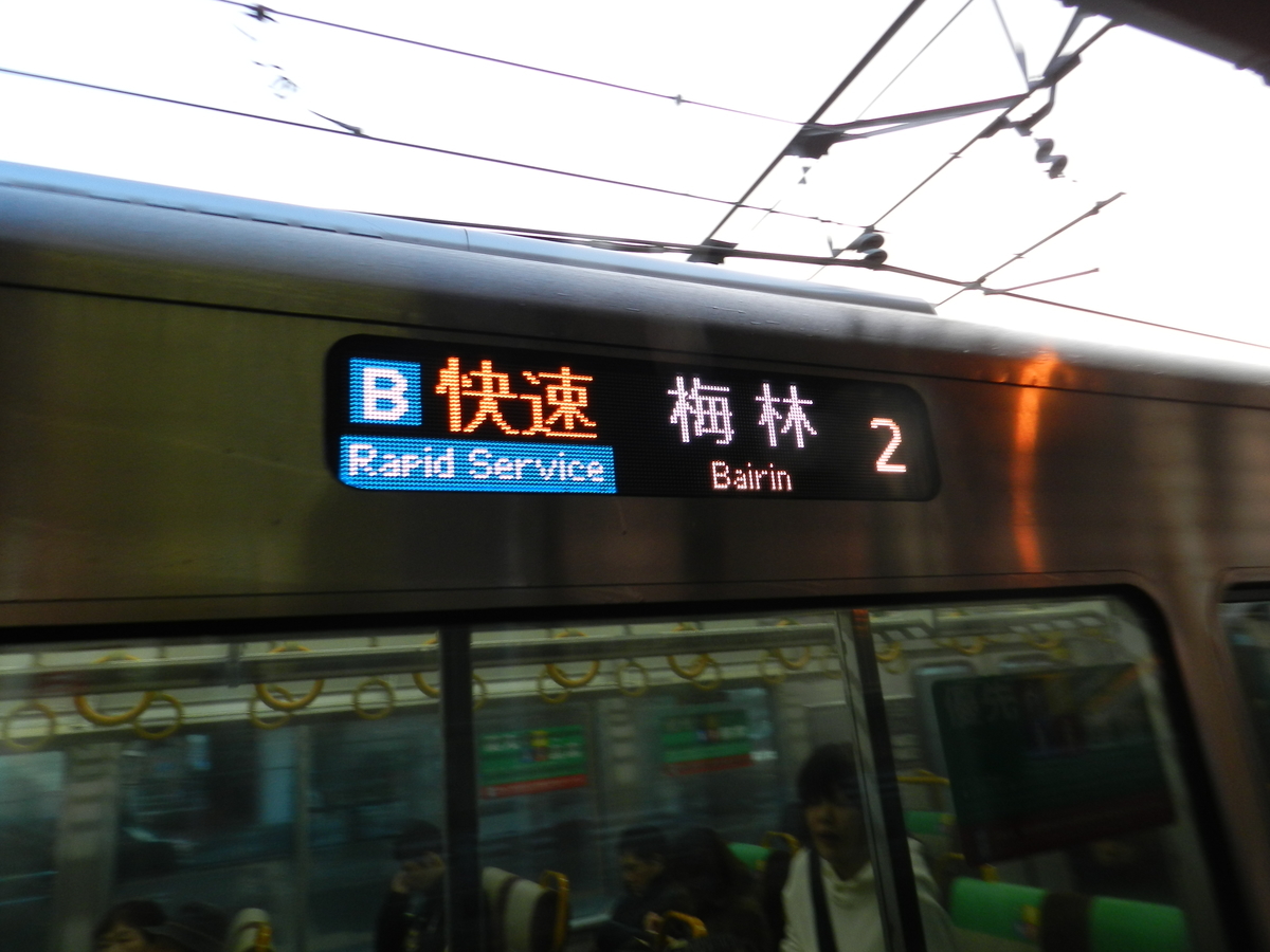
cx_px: 635
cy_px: 476
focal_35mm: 23
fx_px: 844
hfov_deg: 73.9
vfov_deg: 58.9
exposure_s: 1/125
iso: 160
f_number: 3.4
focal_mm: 4
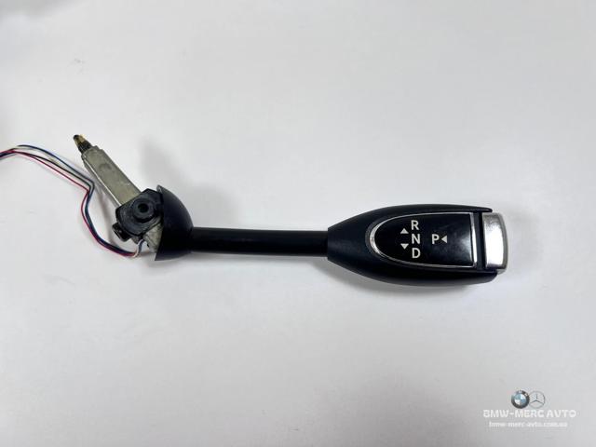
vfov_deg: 53.1
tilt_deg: -79.2
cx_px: 298
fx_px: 448
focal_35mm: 26
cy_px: 224
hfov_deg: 67.3
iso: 50
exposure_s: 1/121
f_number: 1.5
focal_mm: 5.7
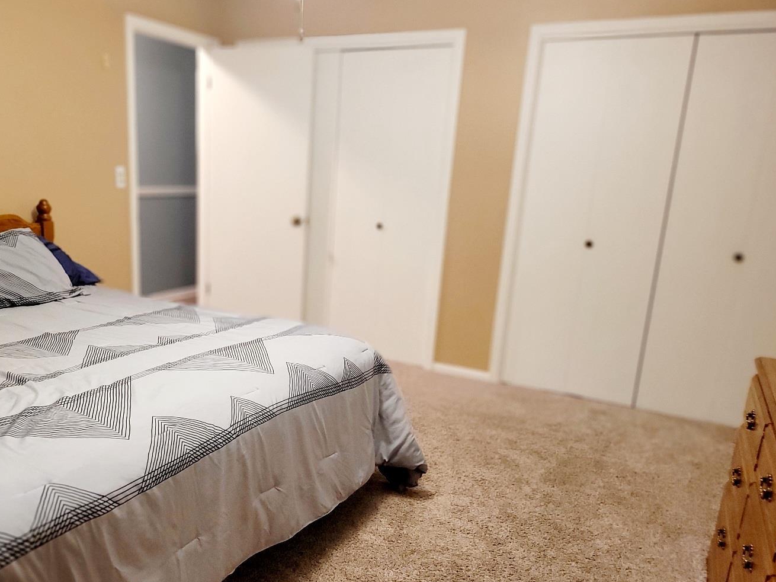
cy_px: 338
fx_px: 717
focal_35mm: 32
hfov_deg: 56.3
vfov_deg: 44.0
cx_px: 302
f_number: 1.8
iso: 500
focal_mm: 5
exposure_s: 1/30
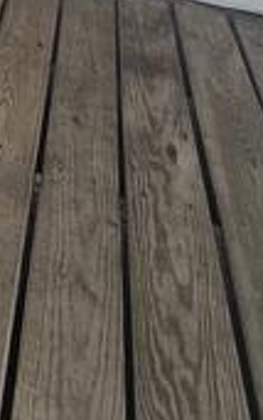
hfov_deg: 15.1
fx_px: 710
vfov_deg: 19.1
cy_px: -425
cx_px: -320
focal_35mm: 62
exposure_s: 1/120
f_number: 2.2
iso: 80
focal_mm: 2.2
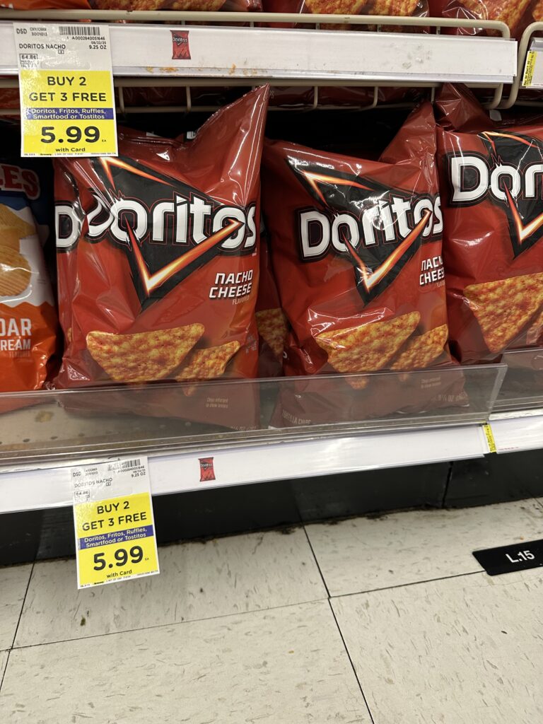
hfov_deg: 56.8
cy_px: 362
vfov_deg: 71.6
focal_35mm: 24
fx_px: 502
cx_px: 272
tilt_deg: -22.5
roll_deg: +1.3
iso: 200
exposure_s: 1/106
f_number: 1.78
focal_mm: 6.86
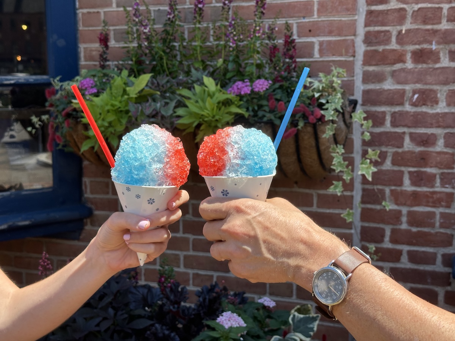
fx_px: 631
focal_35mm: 48
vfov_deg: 30.3
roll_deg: -0.2
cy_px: 170
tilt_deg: -6.0
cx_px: 228
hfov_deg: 39.7
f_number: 1.78
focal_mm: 6.86
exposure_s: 1/1453
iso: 64
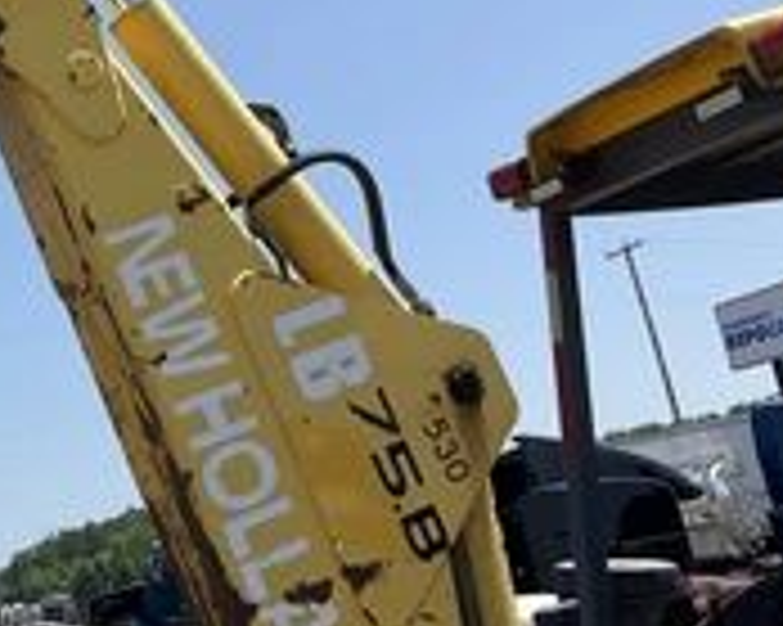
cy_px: 90
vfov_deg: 23.0
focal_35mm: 65
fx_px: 1505
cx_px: 22
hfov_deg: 27.7
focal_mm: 3
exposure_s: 1/2141
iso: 25
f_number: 1.8
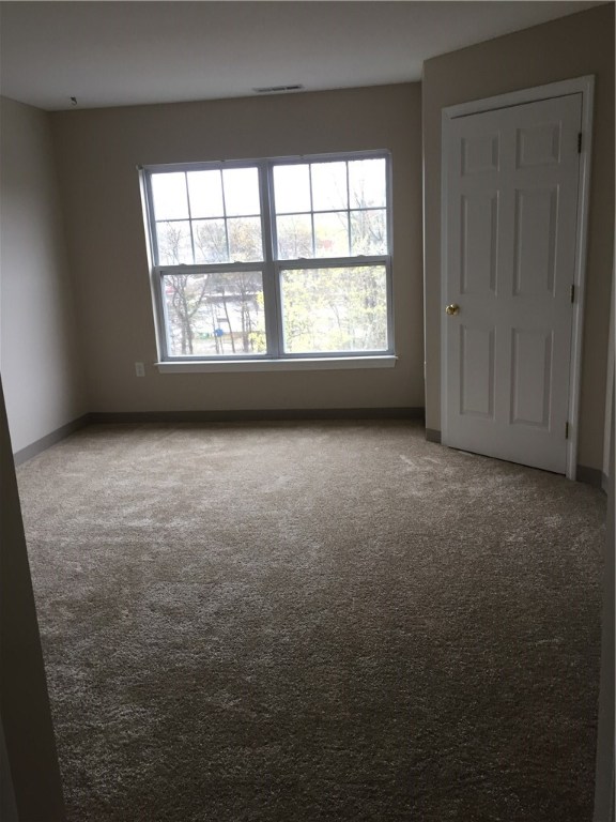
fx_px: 688
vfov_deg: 61.7
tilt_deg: -10.8
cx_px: 308
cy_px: 411
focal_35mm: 29
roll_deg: +3.8
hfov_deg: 48.2
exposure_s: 1/30
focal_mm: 4.15
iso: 64
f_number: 2.2
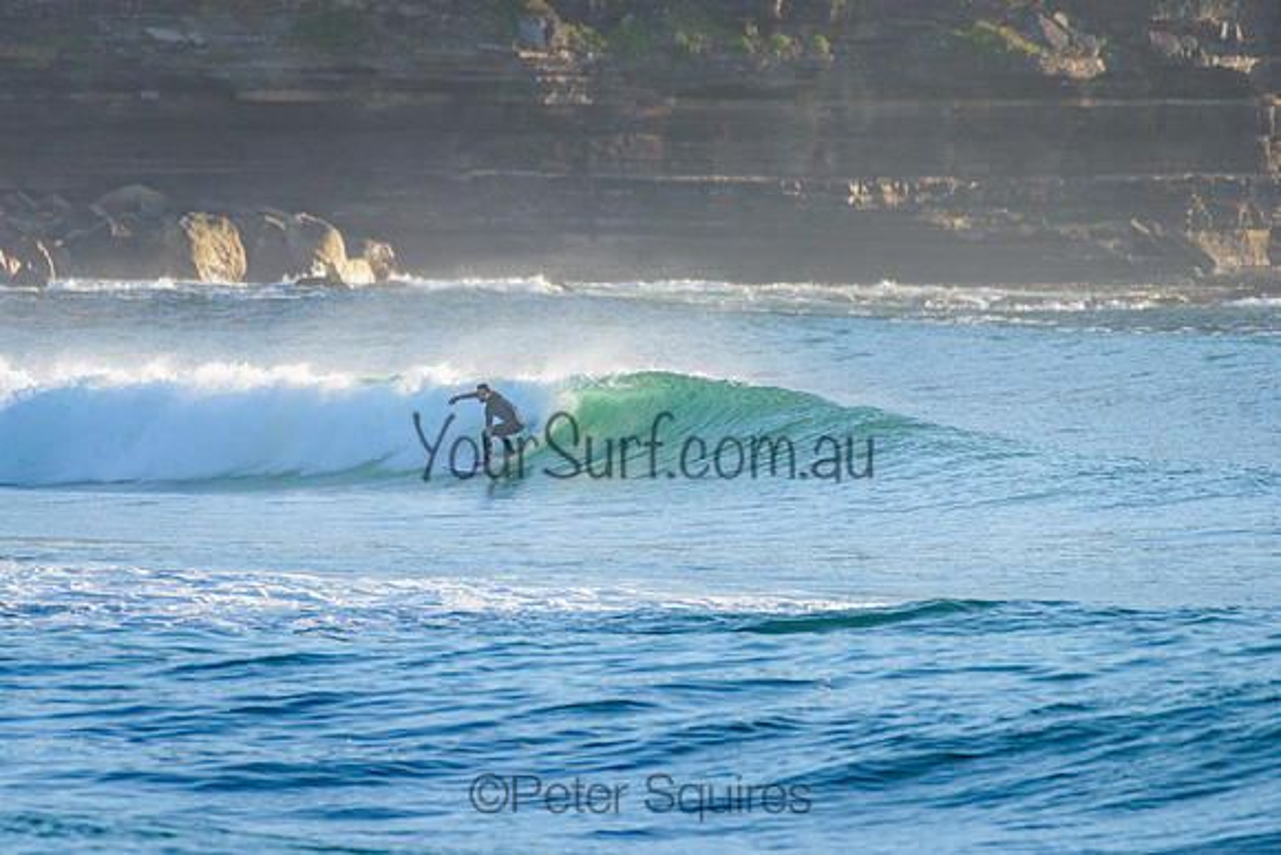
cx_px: 504
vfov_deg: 2.2
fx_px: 21808
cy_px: 339
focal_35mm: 613
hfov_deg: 3.4
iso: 450
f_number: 5.6
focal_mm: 500
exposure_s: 1/2000
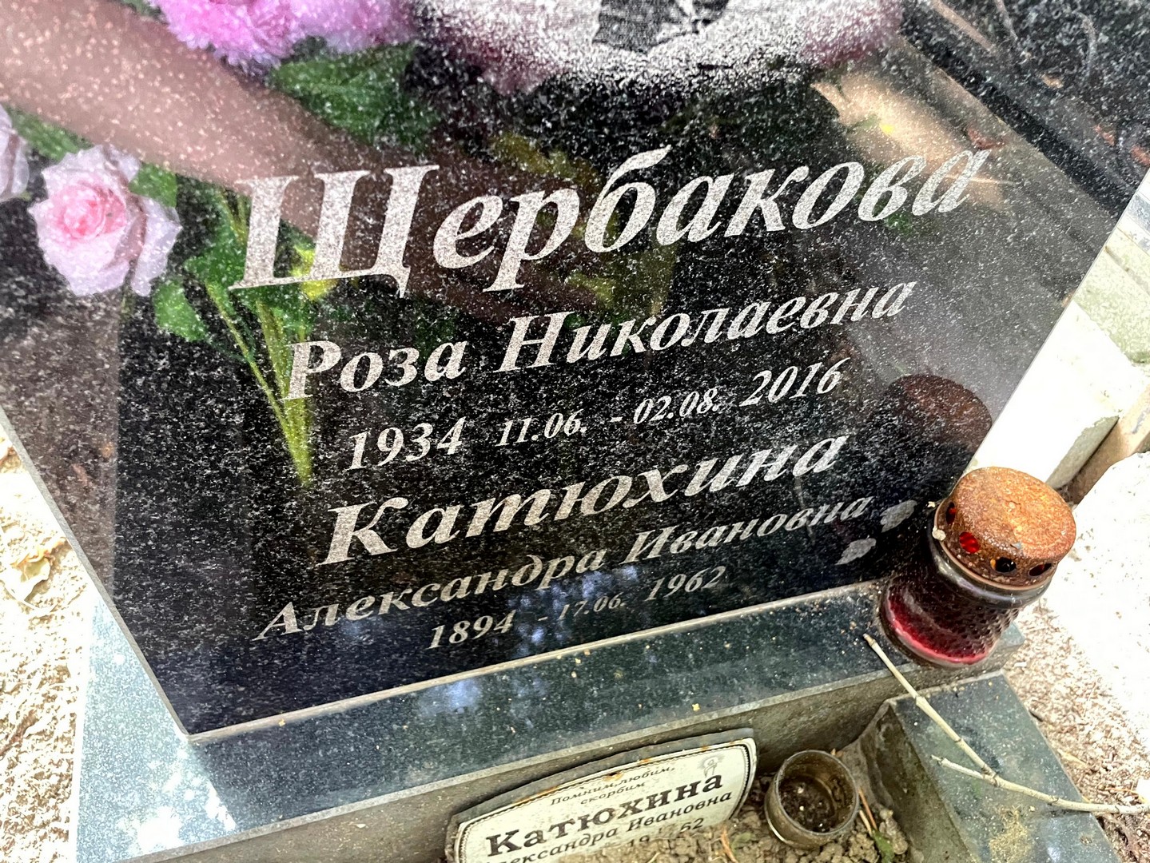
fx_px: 864
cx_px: 575
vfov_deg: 53.1
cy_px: 432
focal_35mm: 26
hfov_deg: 67.3
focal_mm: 4.2
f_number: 1.6
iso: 400
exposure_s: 1/60
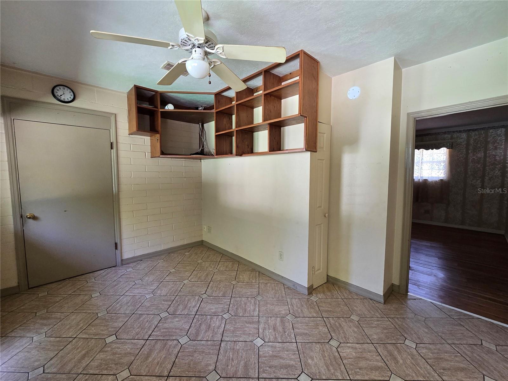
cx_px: 254
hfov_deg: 106.2
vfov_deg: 89.9
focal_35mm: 13
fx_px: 191
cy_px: 190
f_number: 2.2
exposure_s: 1/60
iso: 200
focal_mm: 2.2
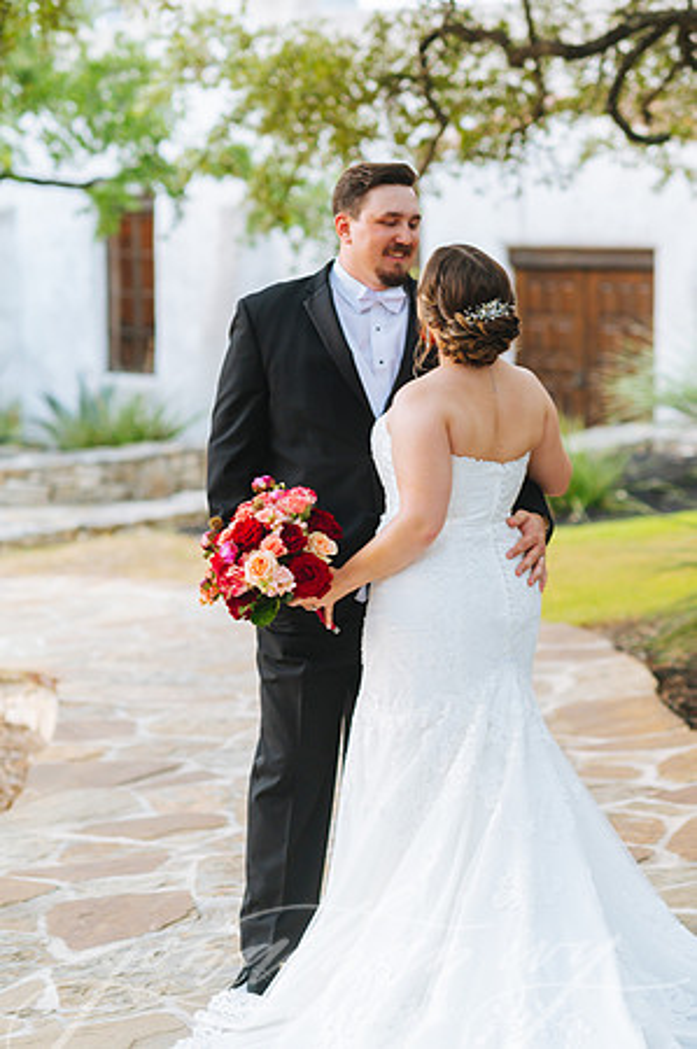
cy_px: 524
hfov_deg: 16.0
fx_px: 2474
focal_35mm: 85
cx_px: 348
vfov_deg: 23.9
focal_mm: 85
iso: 1250
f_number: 2.8
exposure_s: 1/320
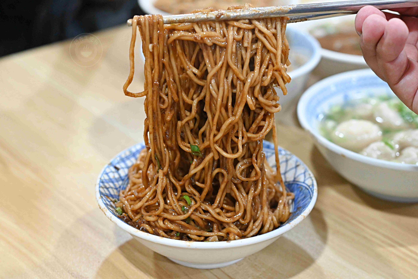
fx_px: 871
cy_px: 140
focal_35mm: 75
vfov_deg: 18.2
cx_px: 209
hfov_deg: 27.0
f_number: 3.2
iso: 2200
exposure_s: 1/200
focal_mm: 50
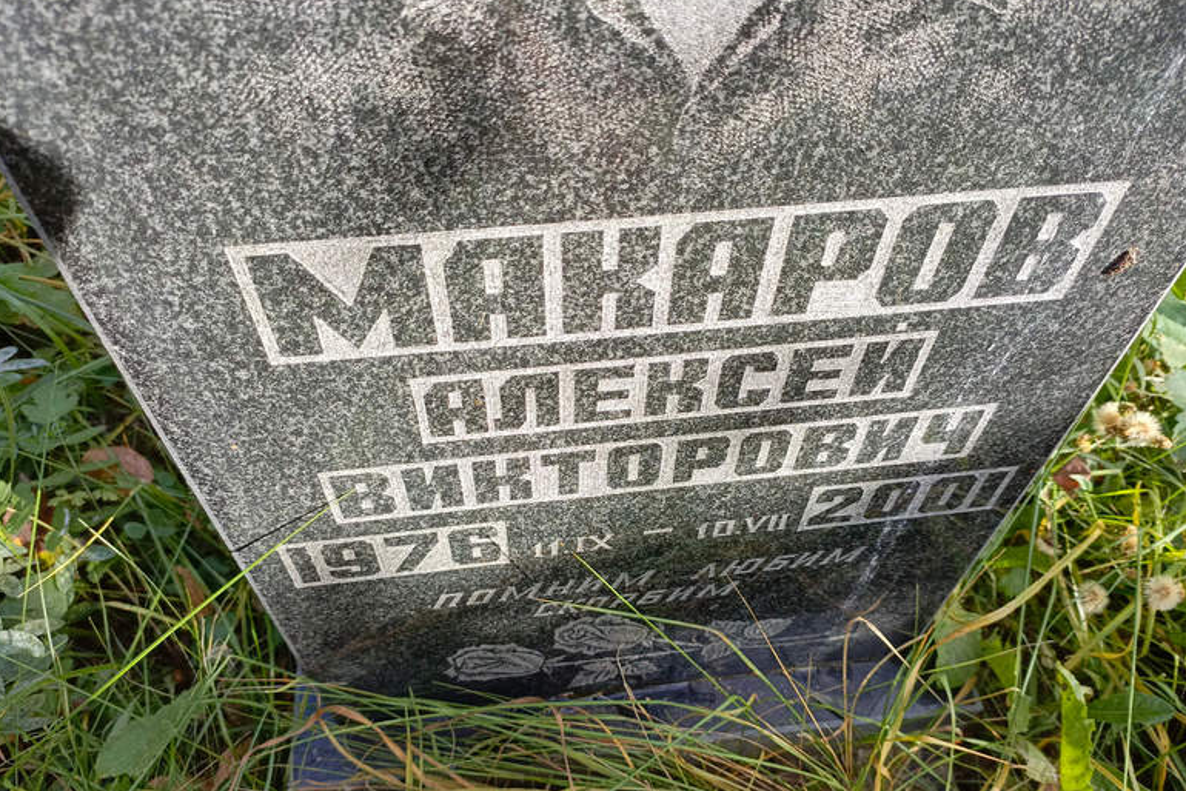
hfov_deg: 67.3
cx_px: 610
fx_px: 890
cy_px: 442
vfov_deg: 47.9
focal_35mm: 27
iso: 112
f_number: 1.69
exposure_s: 1/206
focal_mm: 4.76
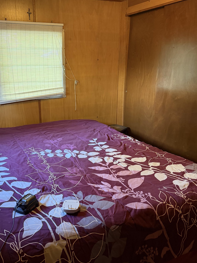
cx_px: 76
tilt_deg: -12.5
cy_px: 133
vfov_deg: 55.4
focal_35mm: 33
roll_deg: +0.2
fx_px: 250
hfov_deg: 42.7
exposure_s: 1/40
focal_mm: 6.76
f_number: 1.78
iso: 640
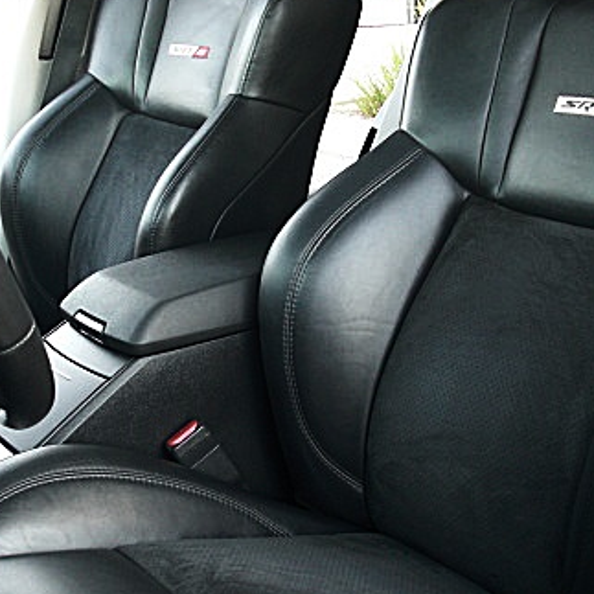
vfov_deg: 27.2
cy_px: 355
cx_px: 237
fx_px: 1223
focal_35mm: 63
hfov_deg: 27.2
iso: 200
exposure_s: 1/60
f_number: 2.8
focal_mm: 6.3
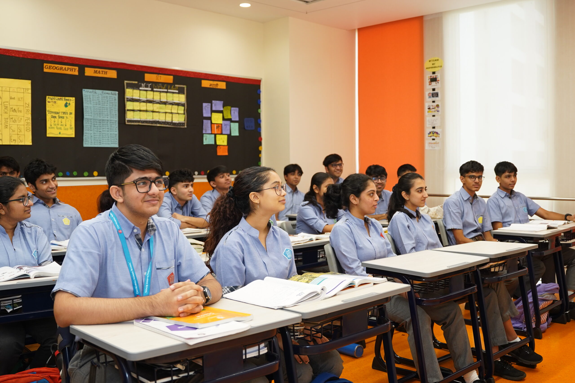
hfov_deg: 53.1
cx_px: 288
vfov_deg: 36.9
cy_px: 192
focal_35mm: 36
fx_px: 575
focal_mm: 24
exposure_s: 1/200
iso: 640
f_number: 2.8
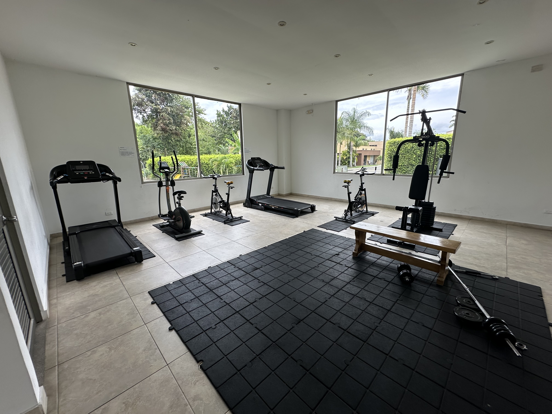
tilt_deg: -11.9
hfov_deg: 102.1
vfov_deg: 85.7
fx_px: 223
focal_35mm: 14
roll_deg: +2.5
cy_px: 207
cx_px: 276
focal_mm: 2.22
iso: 50
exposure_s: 1/383
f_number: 2.2
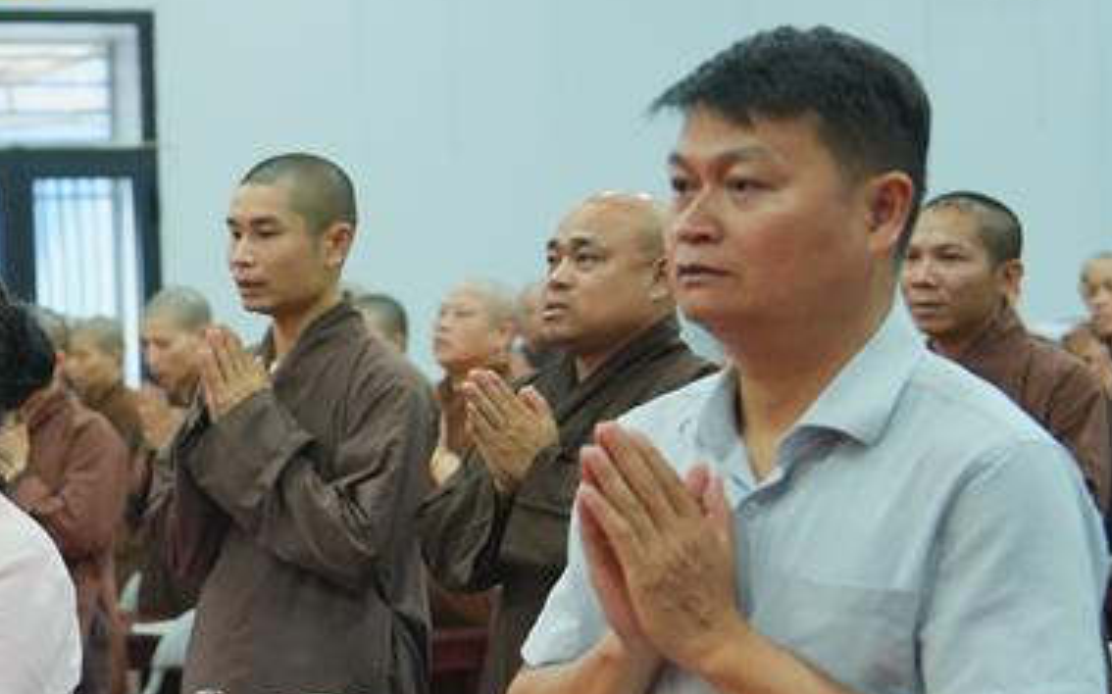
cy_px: 400
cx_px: -477
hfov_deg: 14.2
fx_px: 4211
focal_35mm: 139
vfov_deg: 9.4
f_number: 2.8
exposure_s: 1/160
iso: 1600
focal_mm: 43
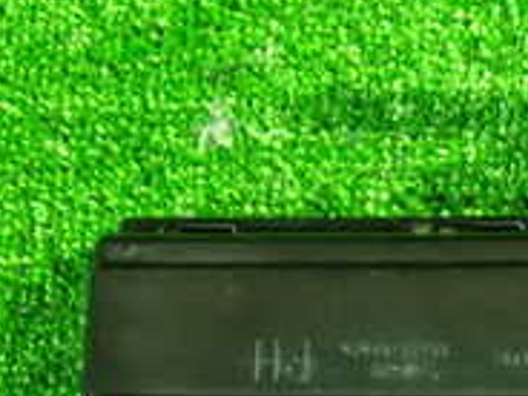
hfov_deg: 14.8
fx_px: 1891
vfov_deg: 11.8
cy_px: 442
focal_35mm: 124
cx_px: 795
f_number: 2.7
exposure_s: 1/13
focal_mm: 6.83
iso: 800
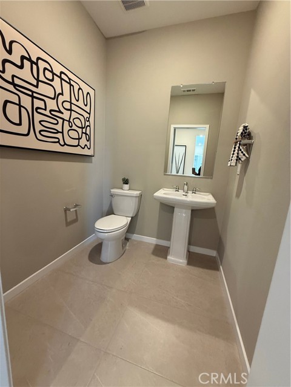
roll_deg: -3.2
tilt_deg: -10.1
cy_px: 194
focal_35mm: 14
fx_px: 157
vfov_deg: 102.1
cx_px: 146
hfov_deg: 85.7
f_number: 2.2
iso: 320
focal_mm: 2.22
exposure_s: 1/60
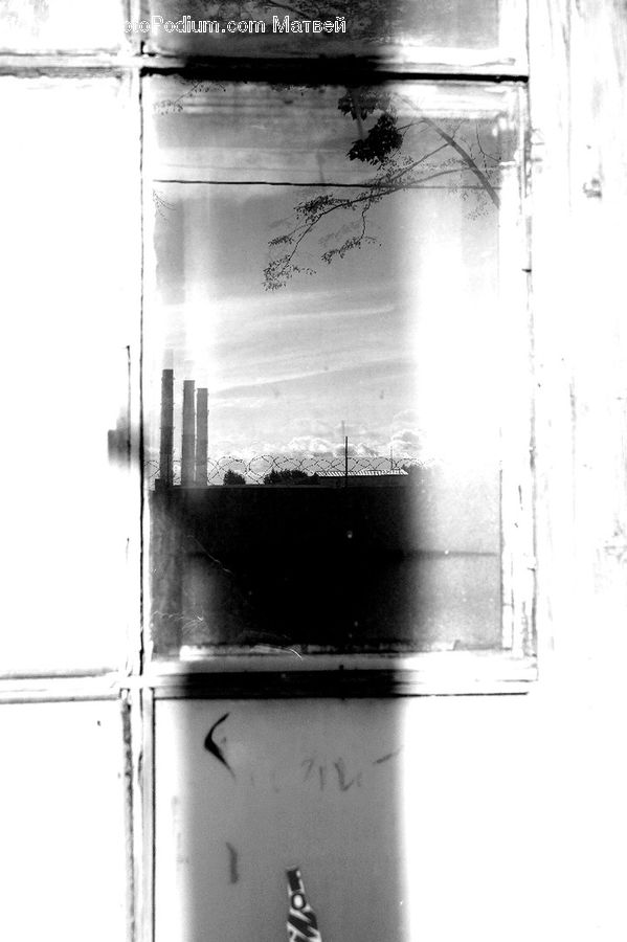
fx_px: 1569
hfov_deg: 22.6
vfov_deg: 33.4
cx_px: 314
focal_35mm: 60
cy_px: 471
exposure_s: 1/450
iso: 400
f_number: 8
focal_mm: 40.2
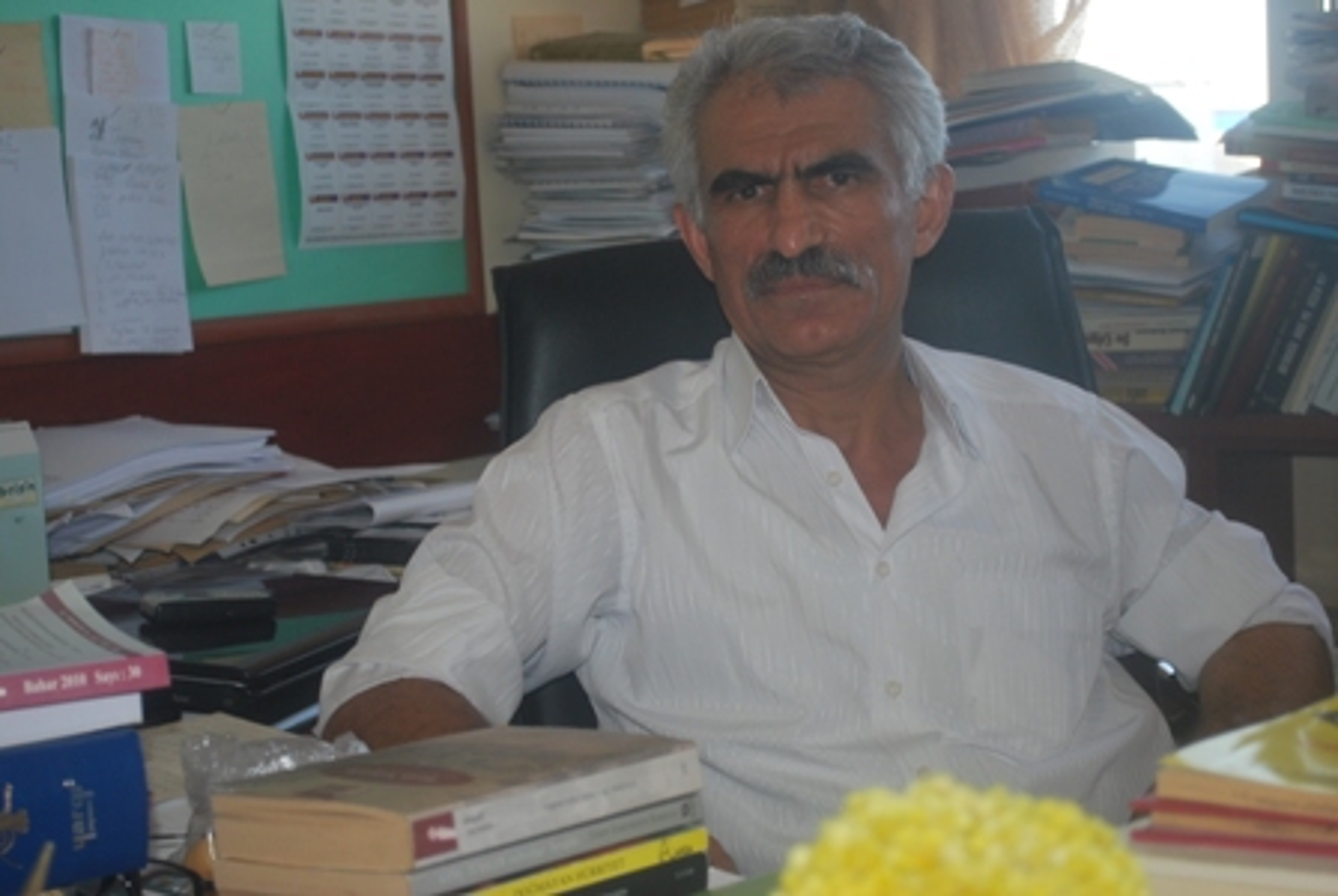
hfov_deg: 33.4
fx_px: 2233
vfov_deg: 22.7
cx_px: 669
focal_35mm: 60
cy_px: 448
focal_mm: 40
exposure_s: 1/60
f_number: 5.3
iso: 200
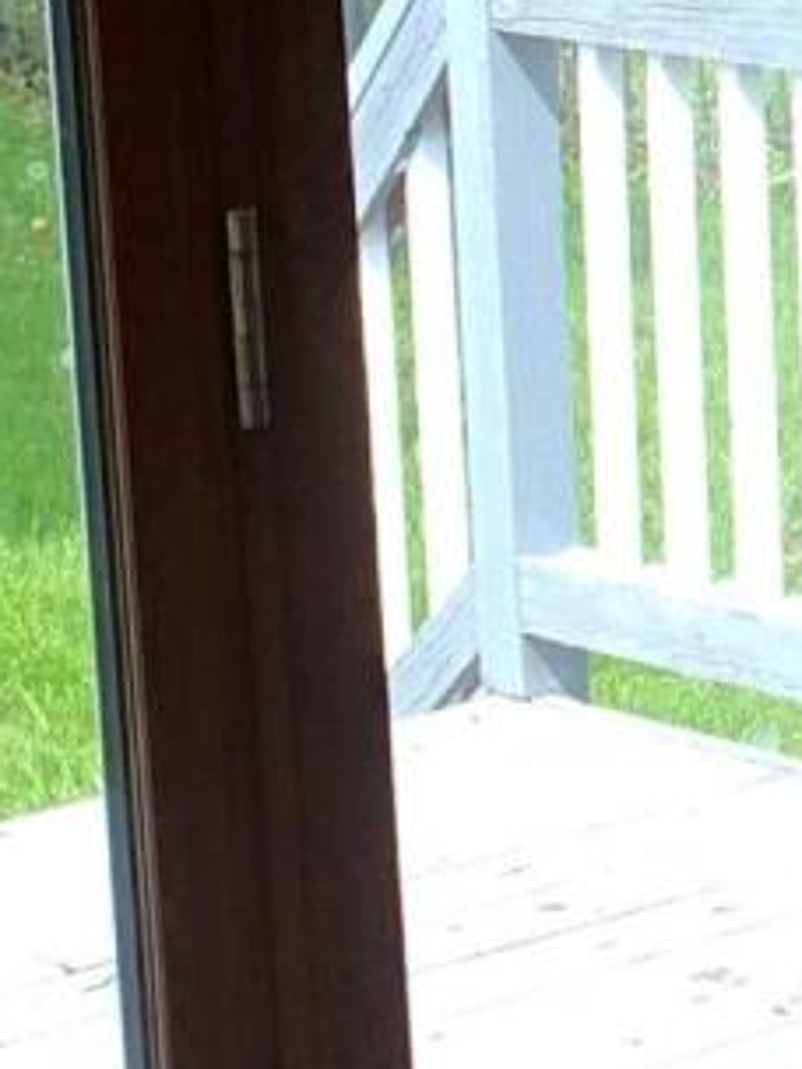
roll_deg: +1.6
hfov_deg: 7.5
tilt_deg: -5.6
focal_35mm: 171
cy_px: -49
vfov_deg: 11.4
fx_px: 5282
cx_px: 2550
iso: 25
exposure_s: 1/121
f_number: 1.8
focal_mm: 4.25
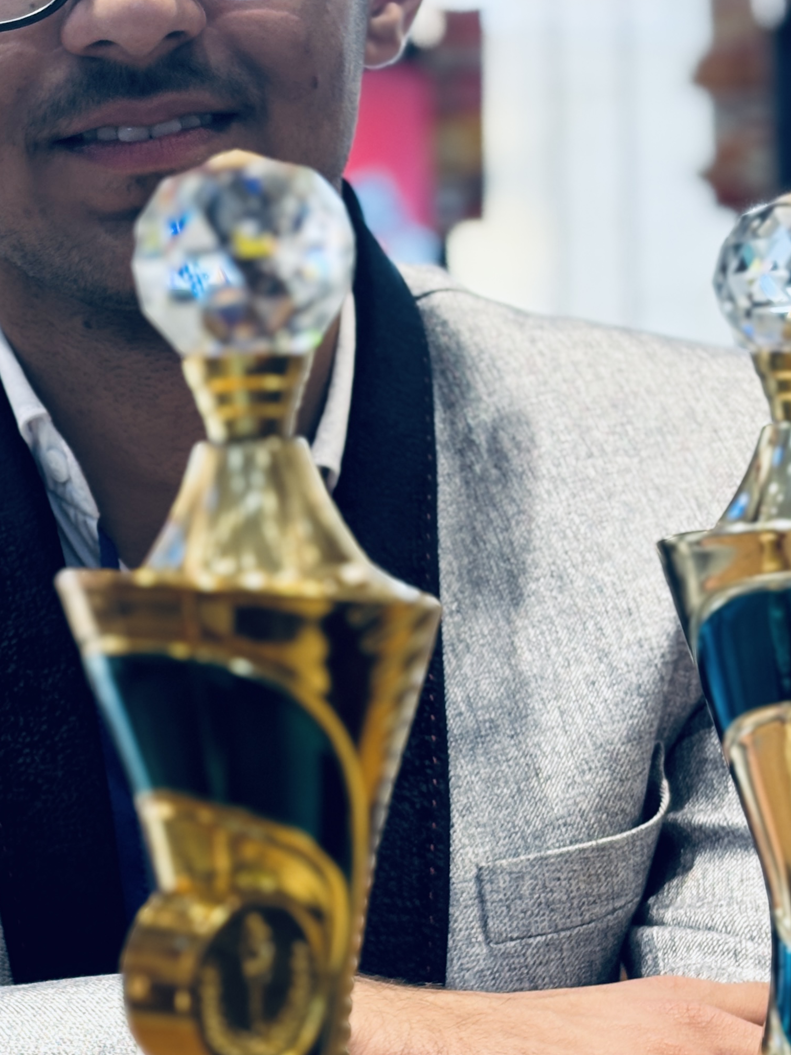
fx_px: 3169
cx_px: 118
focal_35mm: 104
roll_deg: +0.7
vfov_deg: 18.9
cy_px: 578
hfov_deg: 14.1
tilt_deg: -2.5
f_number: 1.6
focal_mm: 5.96
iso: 64
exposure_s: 1/50
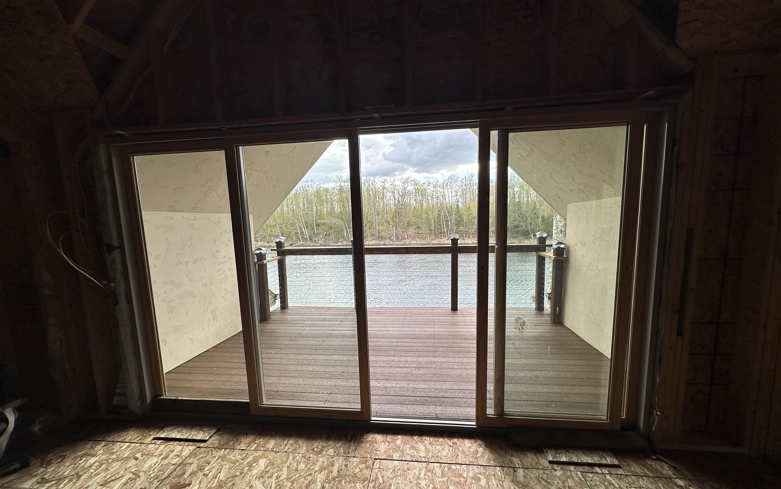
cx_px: 393
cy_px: 262
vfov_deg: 74.7
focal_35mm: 15
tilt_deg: -7.6
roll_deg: +1.0
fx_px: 319
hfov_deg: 101.5
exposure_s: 1/232
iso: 40
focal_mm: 2.22
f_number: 2.2
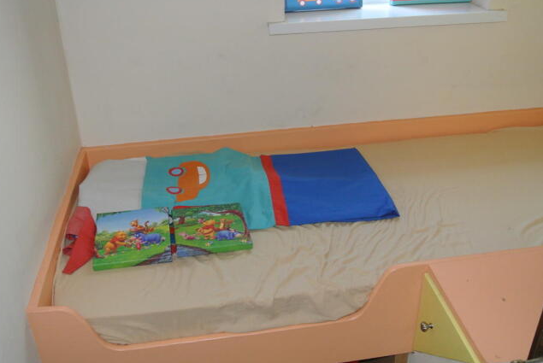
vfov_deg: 36.0
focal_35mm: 37
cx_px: 266
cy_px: 182
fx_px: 559
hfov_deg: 51.8
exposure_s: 1/60
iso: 800
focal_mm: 13.6
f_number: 4
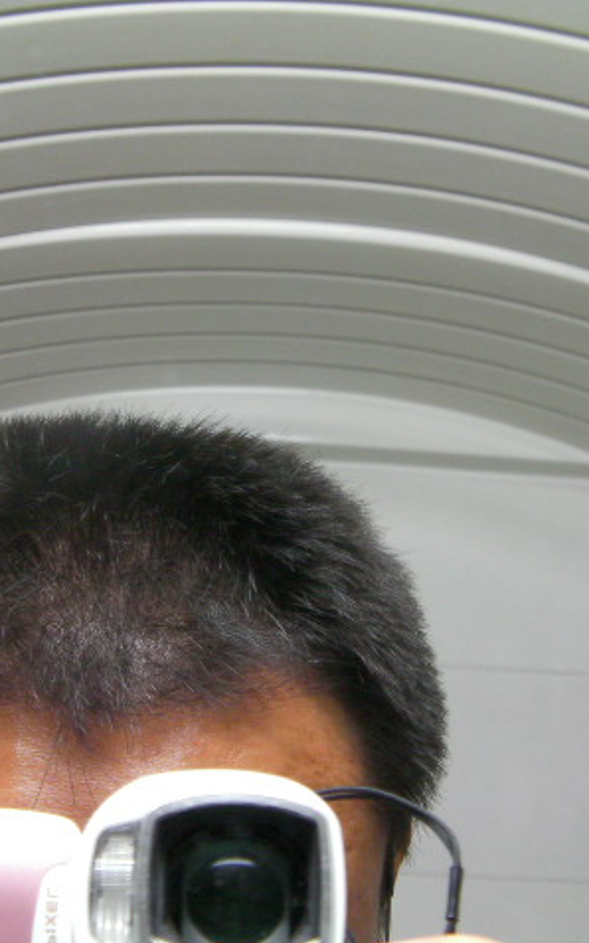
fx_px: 1387
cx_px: 245
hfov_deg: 23.9
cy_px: 472
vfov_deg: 37.5
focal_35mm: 54
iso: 200
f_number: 3.5
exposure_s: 1/24.3
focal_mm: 6.8
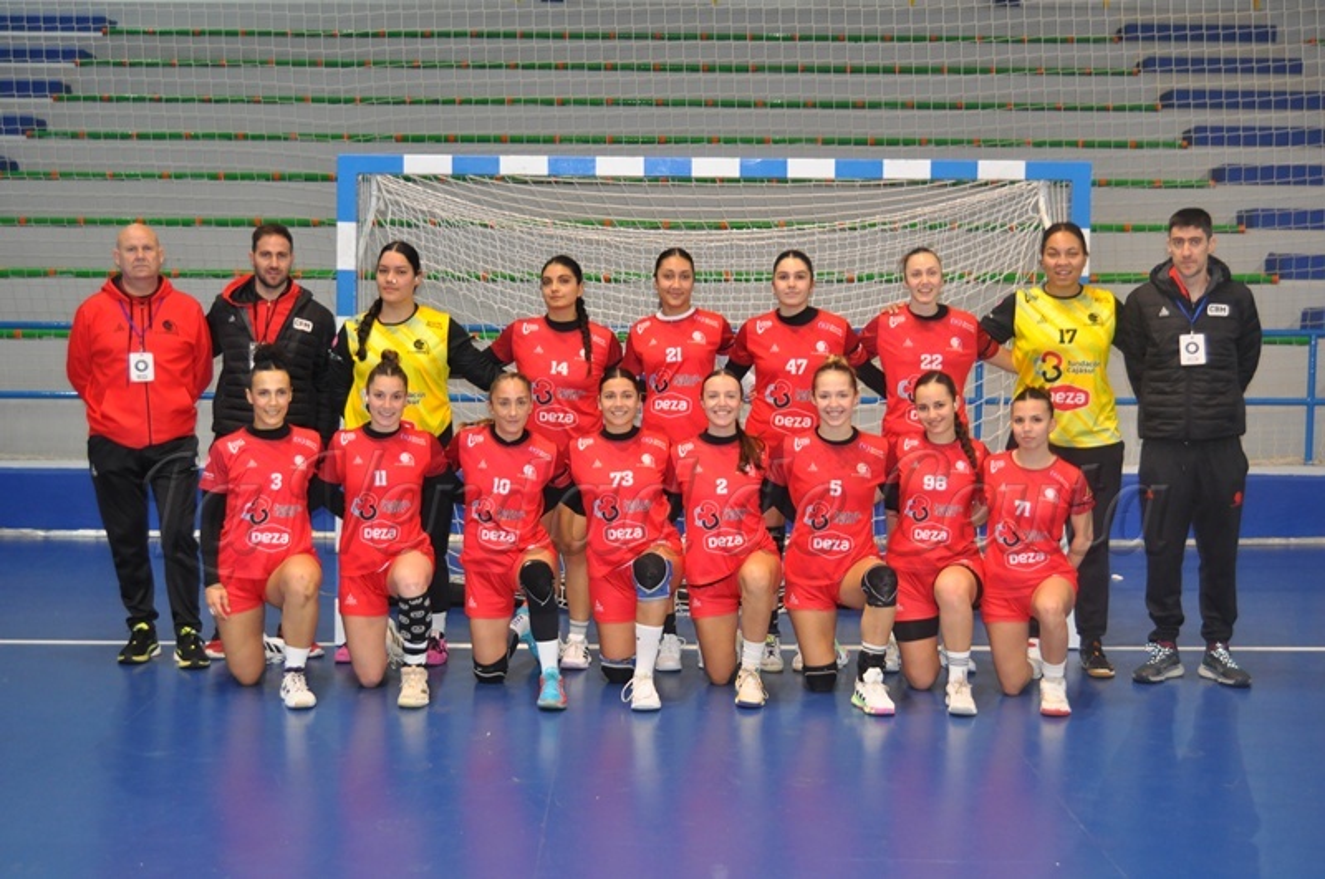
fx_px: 1874
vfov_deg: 26.4
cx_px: 662
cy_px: 440
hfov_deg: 38.9
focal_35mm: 51
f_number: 4.5
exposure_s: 1/60
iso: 800
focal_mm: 34
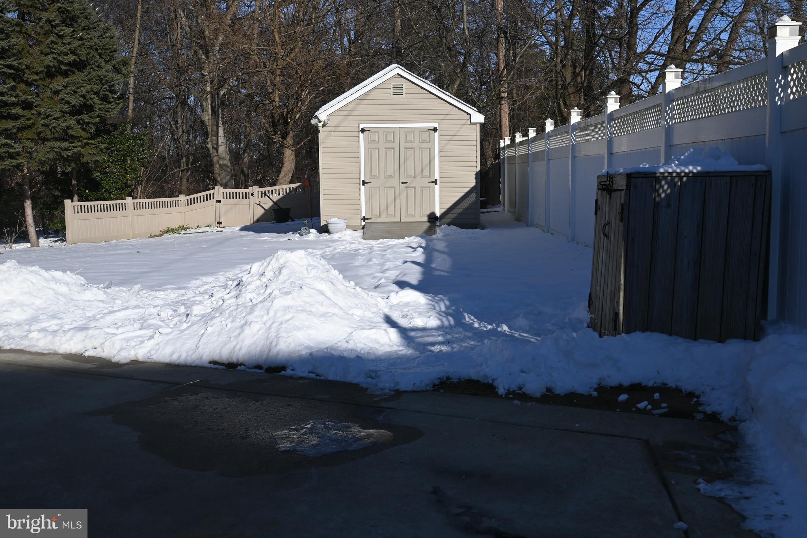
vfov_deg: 34.2
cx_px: 404
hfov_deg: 49.6
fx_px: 874
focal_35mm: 39
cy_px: 269
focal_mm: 26
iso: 100
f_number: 8
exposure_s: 1/500
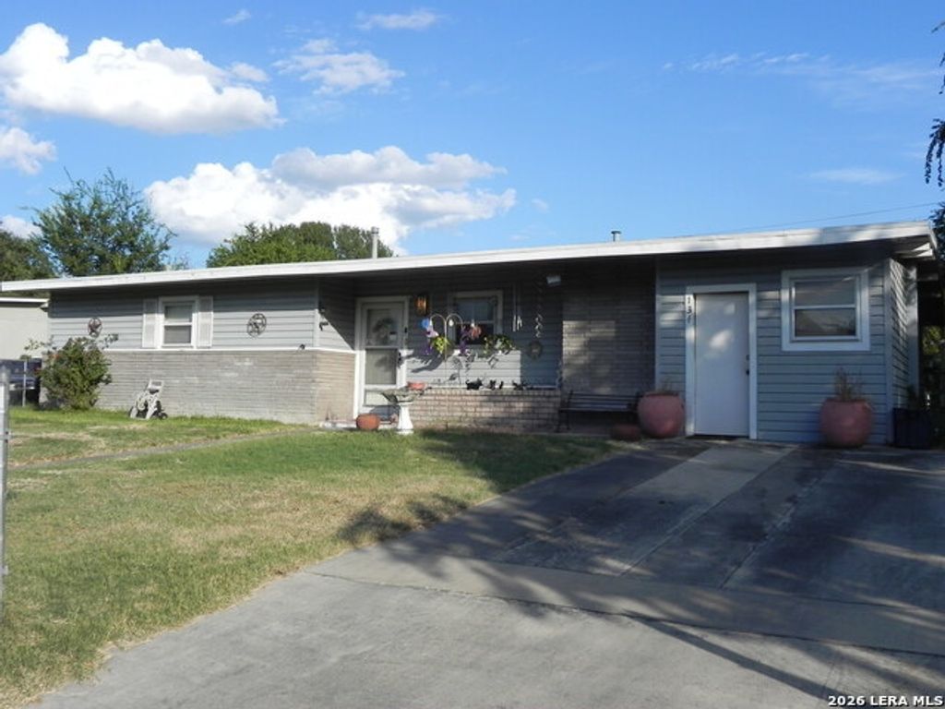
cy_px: 354
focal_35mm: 33
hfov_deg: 55.4
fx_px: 901
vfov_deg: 42.9
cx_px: 472
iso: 160
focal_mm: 5.9
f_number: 7.1
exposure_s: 1/366
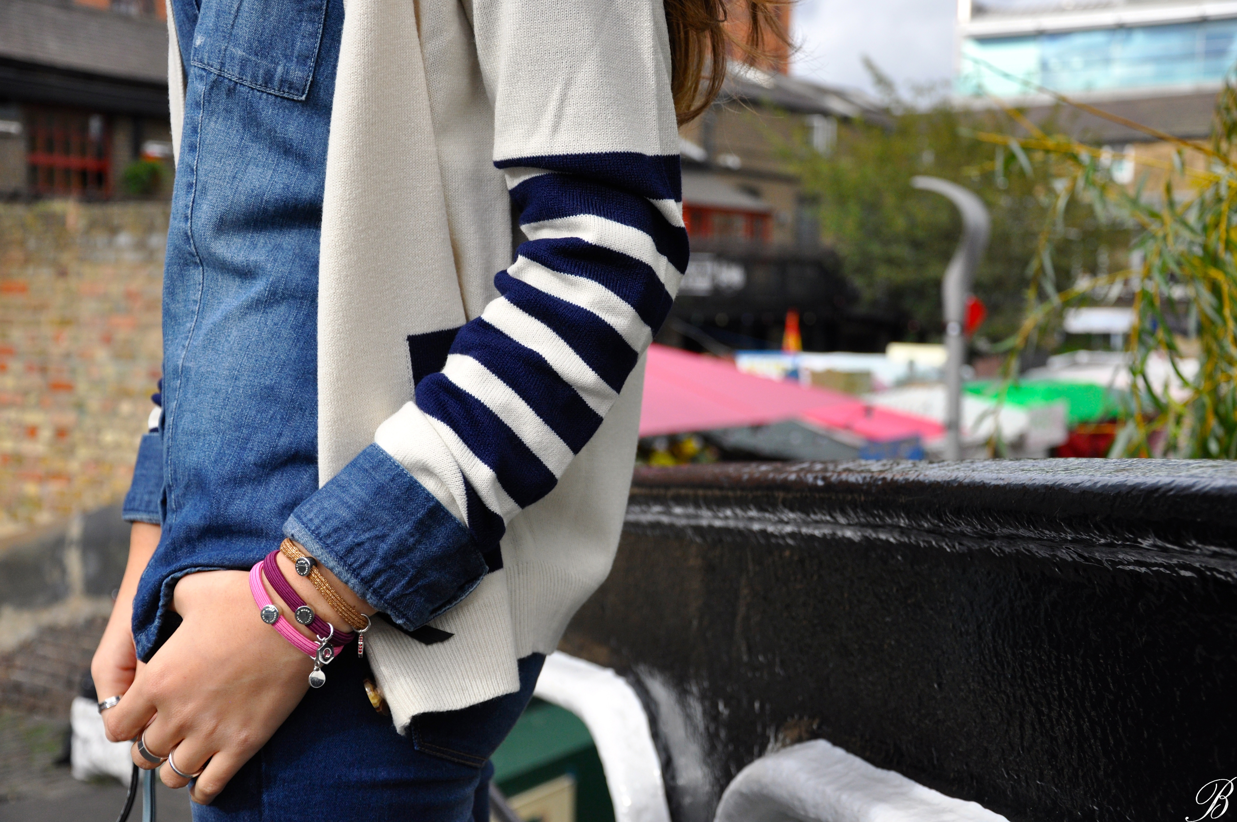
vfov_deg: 26.4
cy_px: 411
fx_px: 1750
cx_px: 618
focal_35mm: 51
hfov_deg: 38.9
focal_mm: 34
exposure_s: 1/1000
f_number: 4.2
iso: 450
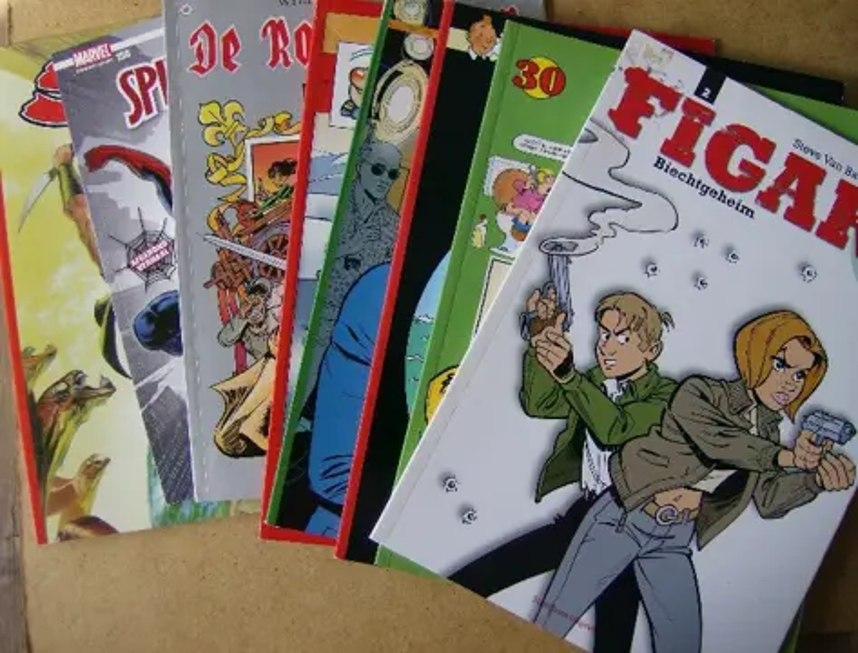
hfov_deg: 51.1
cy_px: 326
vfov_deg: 40.0
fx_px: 897
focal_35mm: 36
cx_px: 429
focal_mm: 6
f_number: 2.8
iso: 100
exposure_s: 1/151
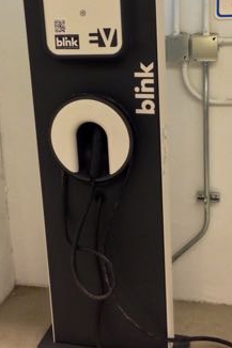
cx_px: 124
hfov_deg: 23.0
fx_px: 571
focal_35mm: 59
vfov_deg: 33.7
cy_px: 126
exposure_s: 1/20
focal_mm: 4.13
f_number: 2.4
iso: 250
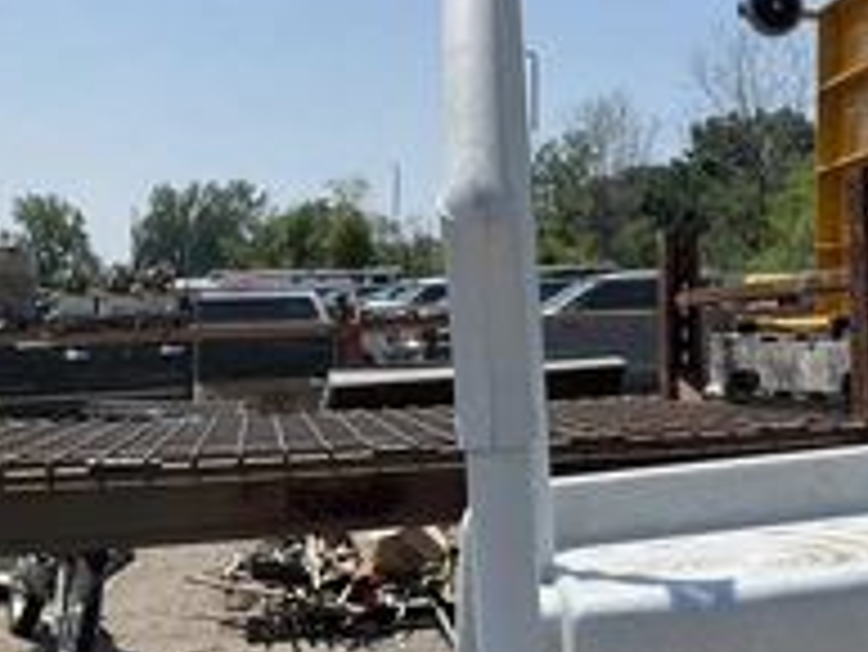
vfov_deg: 24.4
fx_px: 1505
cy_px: 243
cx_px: 850
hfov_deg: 30.1
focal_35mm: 60
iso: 25
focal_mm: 3
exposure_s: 1/2538
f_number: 1.8
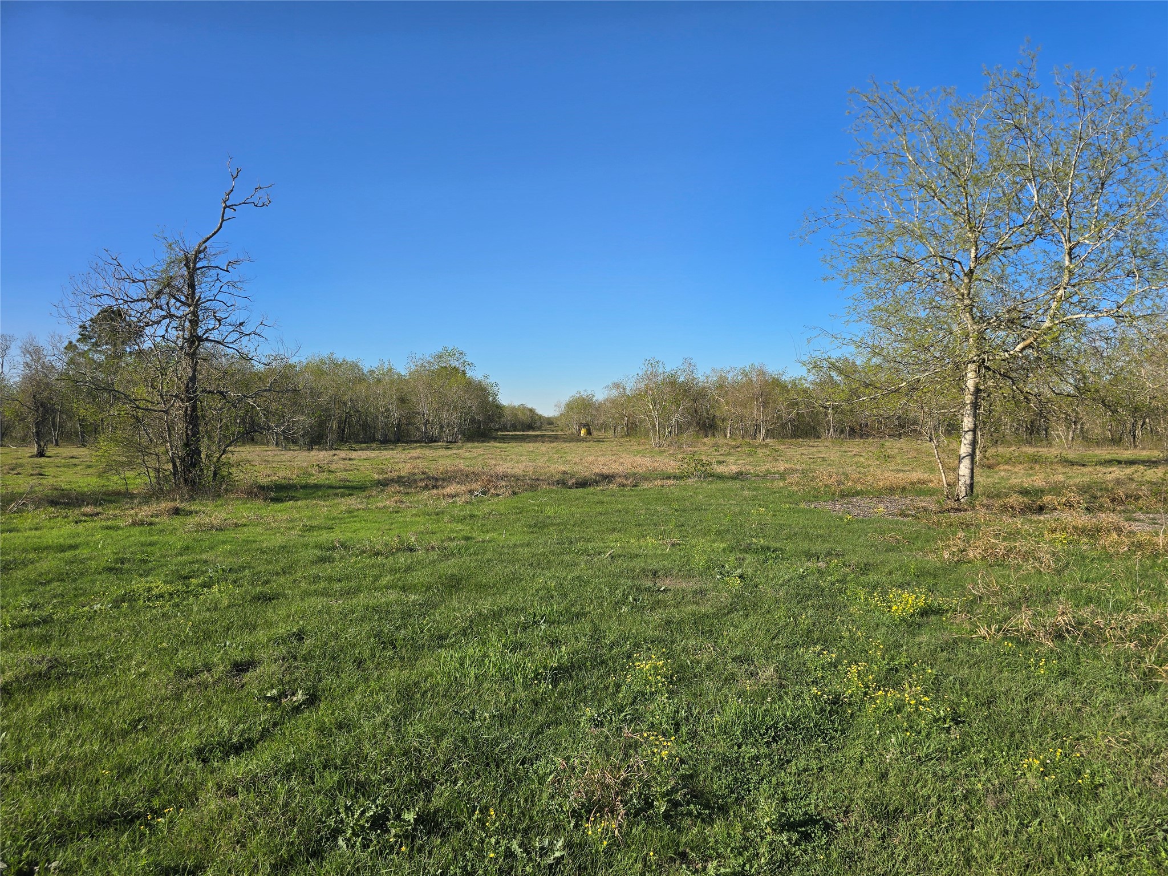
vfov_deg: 58.9
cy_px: 438
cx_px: 584
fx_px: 776
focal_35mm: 23
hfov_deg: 73.9
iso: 12
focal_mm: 6.3
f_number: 1.7
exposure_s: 1/820
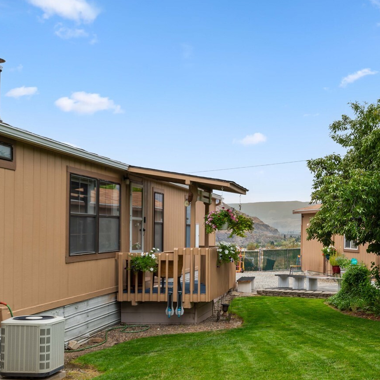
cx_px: 304
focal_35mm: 50
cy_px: 237
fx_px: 621
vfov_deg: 33.9
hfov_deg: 33.1
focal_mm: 30
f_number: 8
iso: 100
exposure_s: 1/50
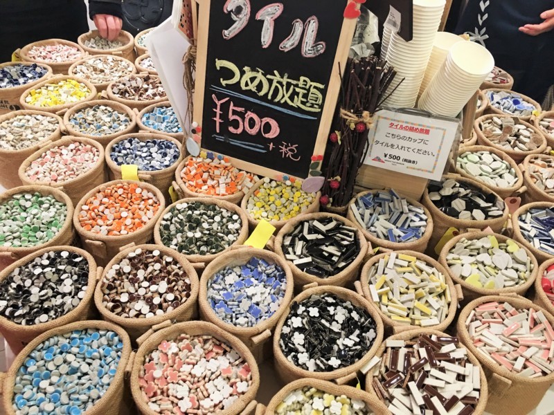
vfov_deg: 48.2
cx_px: 277
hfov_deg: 61.7
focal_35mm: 29
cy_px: 208
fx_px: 464
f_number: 2.2
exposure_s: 1/15
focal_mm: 4.15
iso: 80
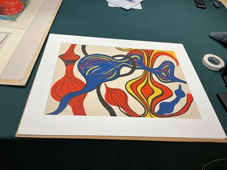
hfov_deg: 61.7
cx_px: 114
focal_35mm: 29
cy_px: 85
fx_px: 190
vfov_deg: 48.2
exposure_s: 1/100
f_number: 1.8
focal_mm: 3
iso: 50
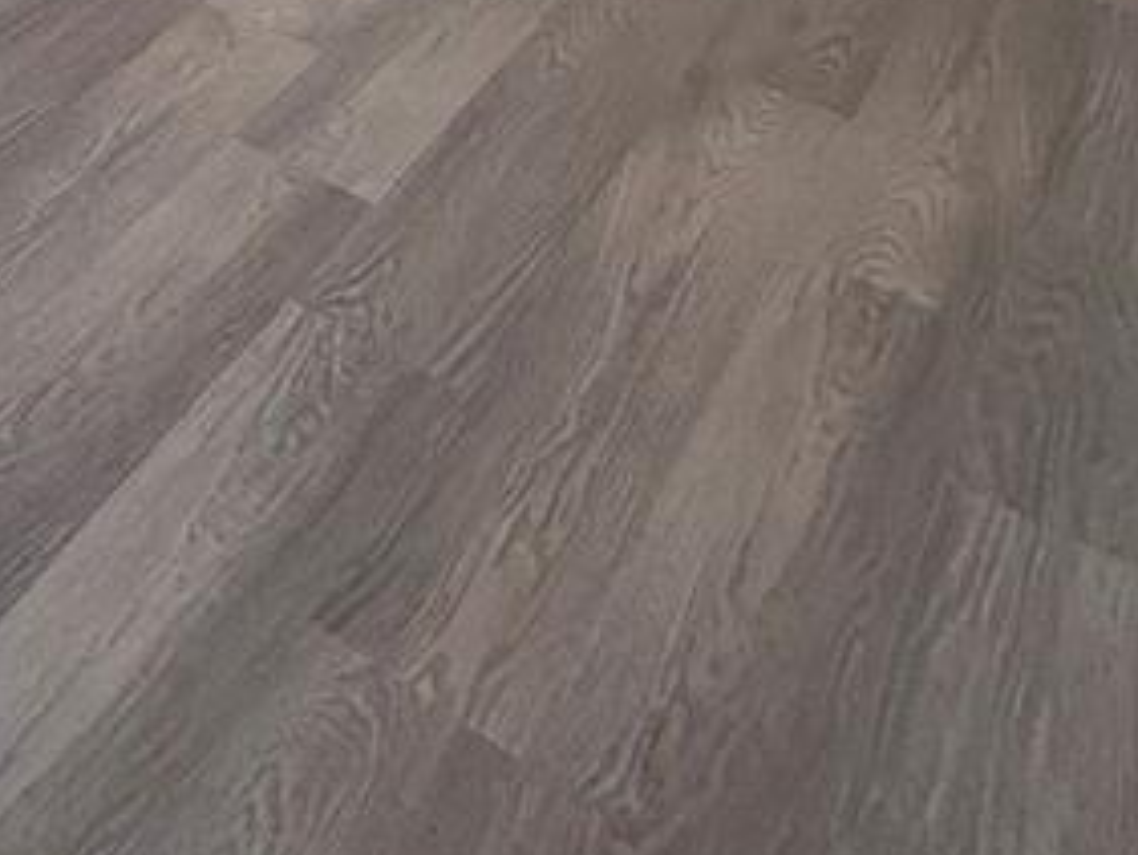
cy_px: -644
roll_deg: +1.2
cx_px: -405
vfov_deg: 20.8
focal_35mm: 51
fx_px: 1677
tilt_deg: -8.7
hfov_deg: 29.0
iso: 125
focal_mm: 2.22
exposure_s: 1/120
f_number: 2.2
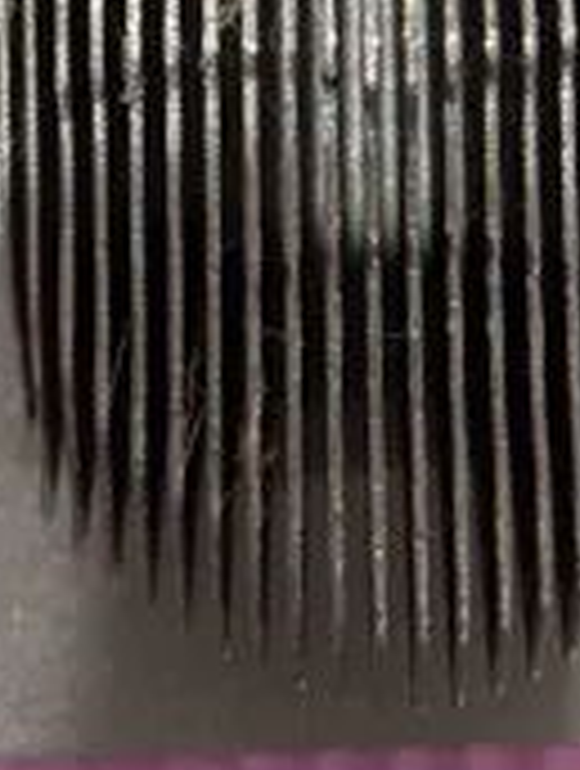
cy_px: -122
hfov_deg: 13.2
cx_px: 427
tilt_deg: -76.3
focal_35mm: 112
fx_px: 2493
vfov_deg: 16.9
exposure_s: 1/24
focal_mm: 6.86
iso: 640
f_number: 1.78
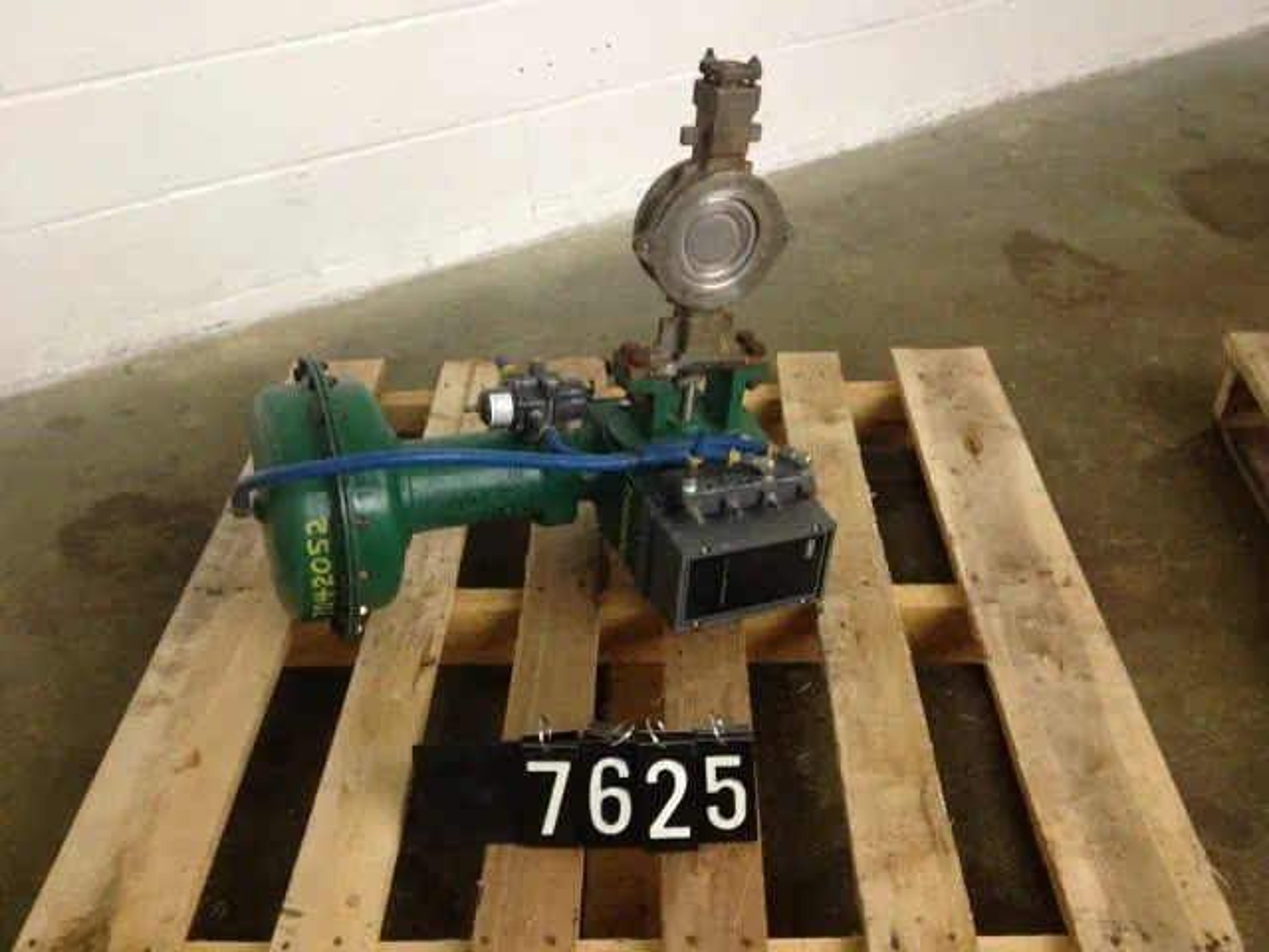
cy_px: 476
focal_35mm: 35
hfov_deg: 52.6
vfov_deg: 40.7
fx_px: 1283
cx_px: 634
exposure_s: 1/20
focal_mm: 4.28
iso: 160
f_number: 2.4
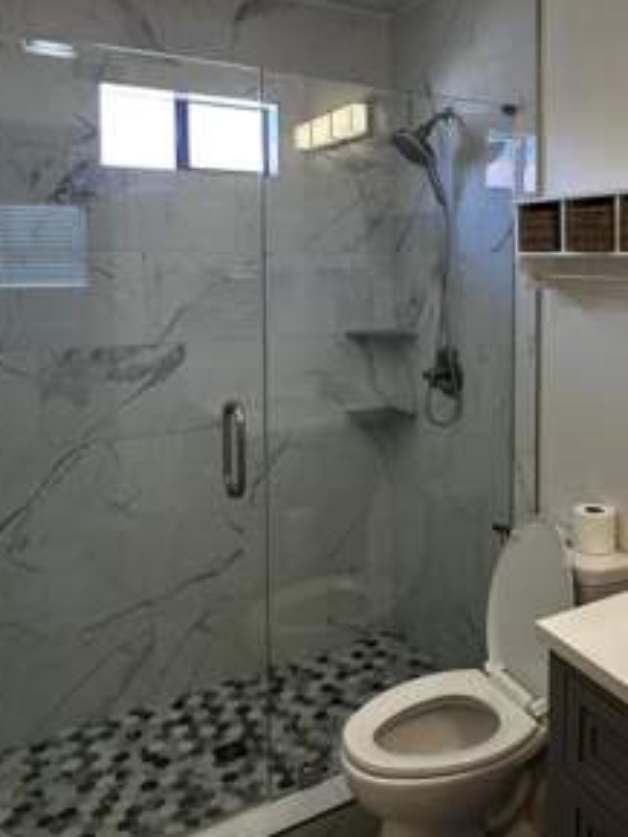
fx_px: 749
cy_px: 298
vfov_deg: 57.4
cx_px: 489
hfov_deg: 43.6
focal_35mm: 31
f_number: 2.2
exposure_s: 1/120
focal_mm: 2.22
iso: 80
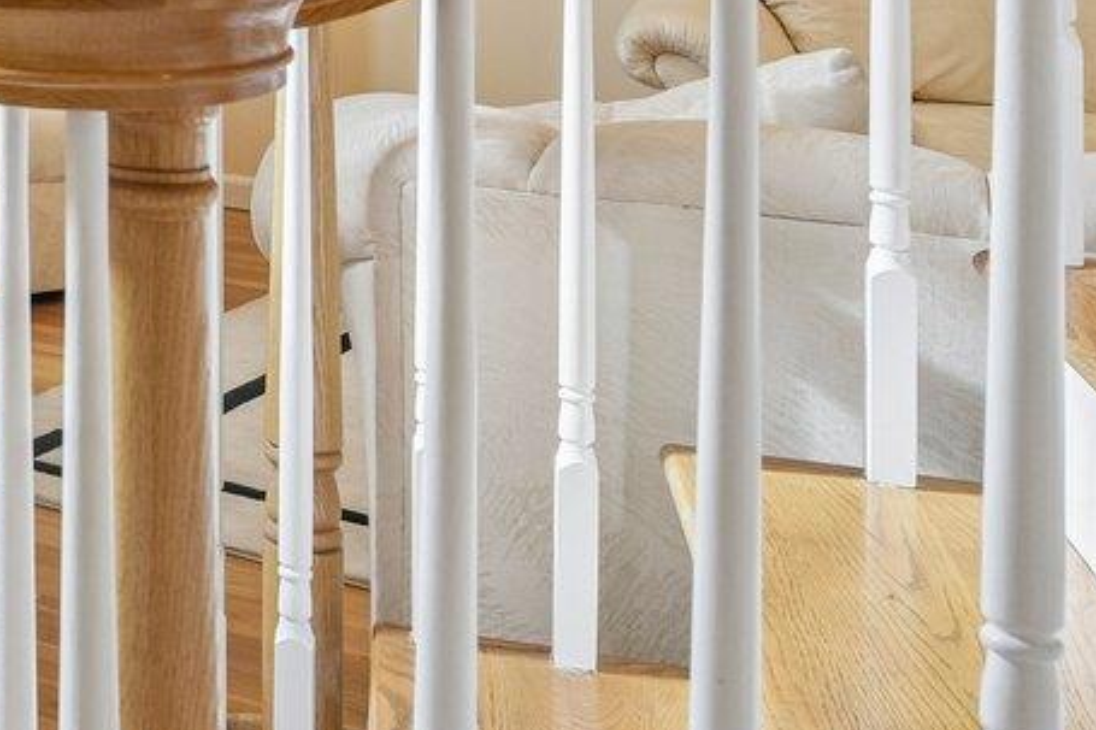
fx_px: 2191
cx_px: -727
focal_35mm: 72
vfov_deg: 17.6
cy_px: -249
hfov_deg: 21.4
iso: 400
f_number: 8
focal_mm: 16
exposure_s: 1/20
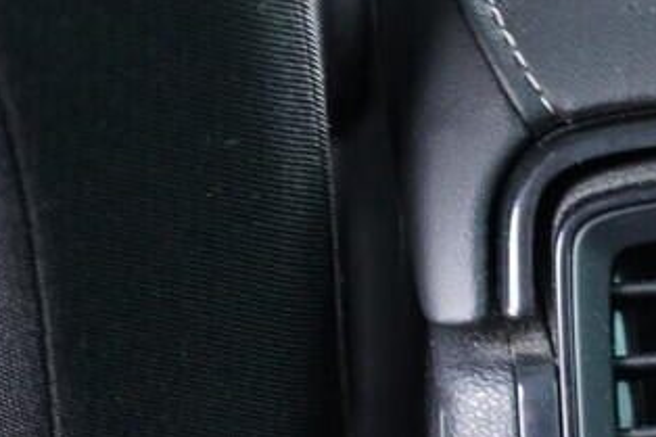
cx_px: 976
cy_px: 634
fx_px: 3005
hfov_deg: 11.9
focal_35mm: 165
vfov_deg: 8.2
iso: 2000
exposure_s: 1/40
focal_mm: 24
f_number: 2.8
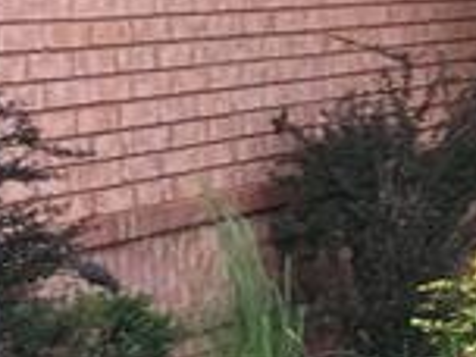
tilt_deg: -8.3
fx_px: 2681
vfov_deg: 7.6
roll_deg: -1.1
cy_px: 376
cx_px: 805
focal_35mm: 195
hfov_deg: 9.7
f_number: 2.2
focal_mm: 4.15
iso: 40
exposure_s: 1/60
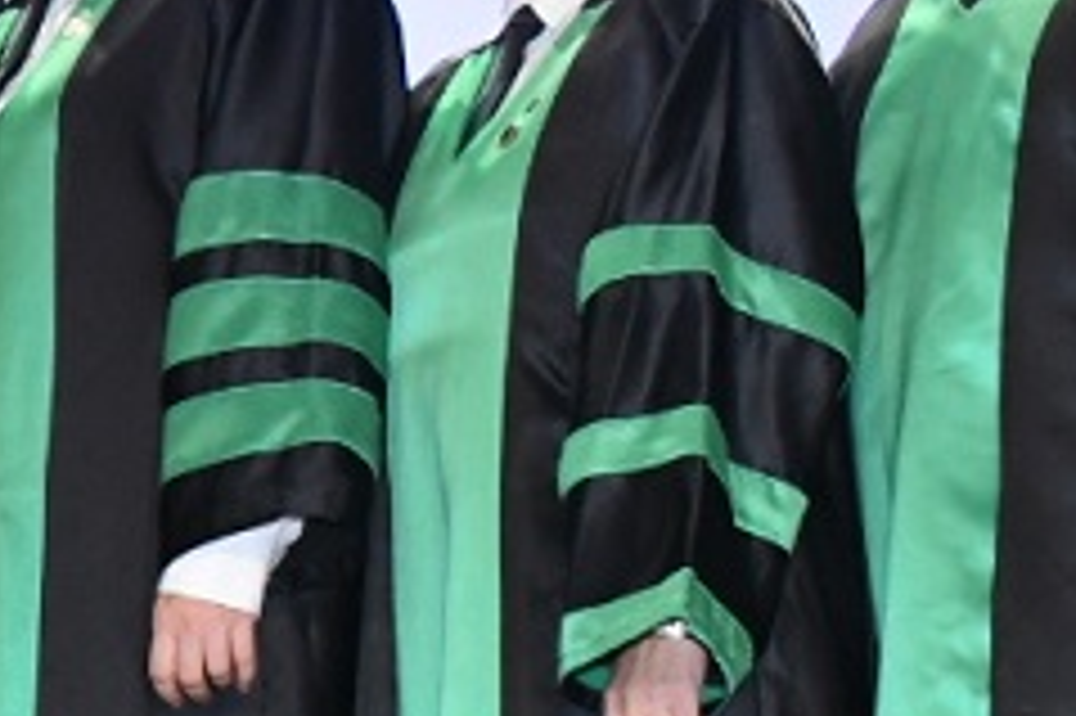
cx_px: -1166
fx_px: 4868
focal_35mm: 163
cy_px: 495
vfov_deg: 8.4
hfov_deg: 11.3
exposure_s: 1/125
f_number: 5
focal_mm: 20
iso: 1600
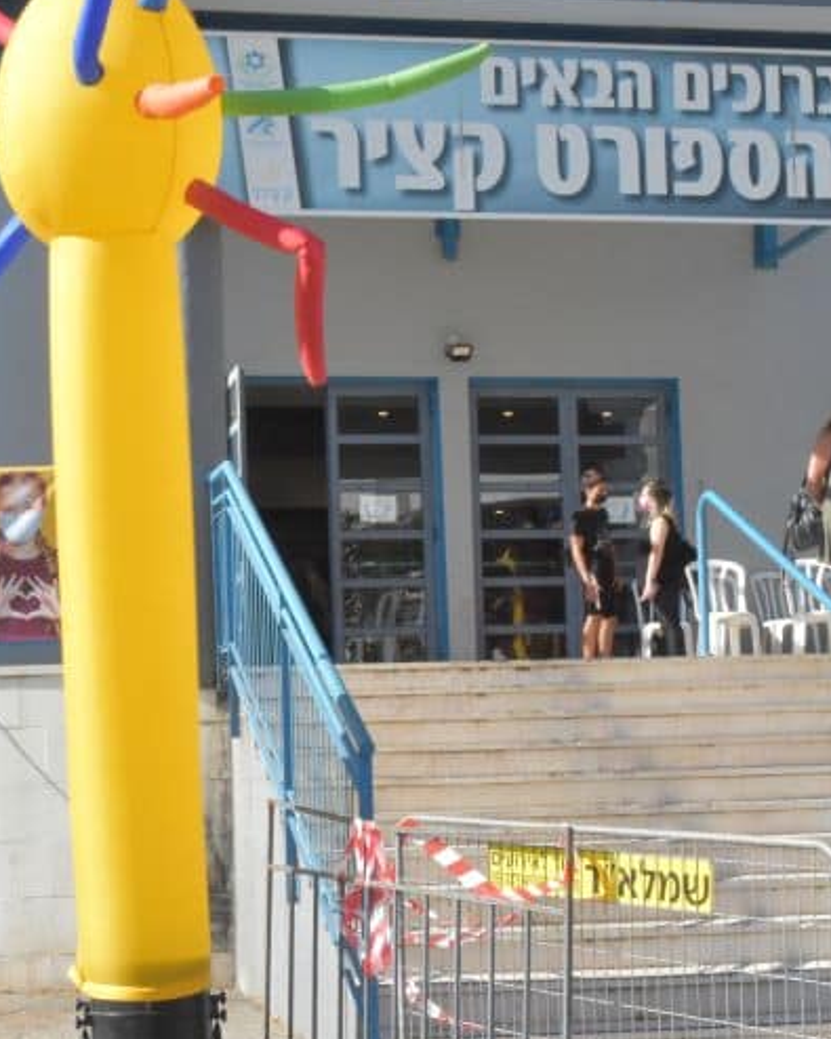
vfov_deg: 29.1
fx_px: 1999
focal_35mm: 65
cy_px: 605
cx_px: 284
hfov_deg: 23.4
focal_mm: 24
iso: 1600
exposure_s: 1/250
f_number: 20
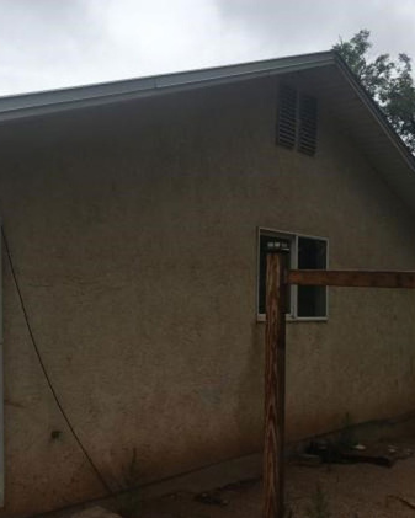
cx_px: 63
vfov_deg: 42.9
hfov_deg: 33.5
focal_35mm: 43
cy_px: 256
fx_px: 660
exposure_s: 1/1026
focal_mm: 4.15
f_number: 2.2
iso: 25
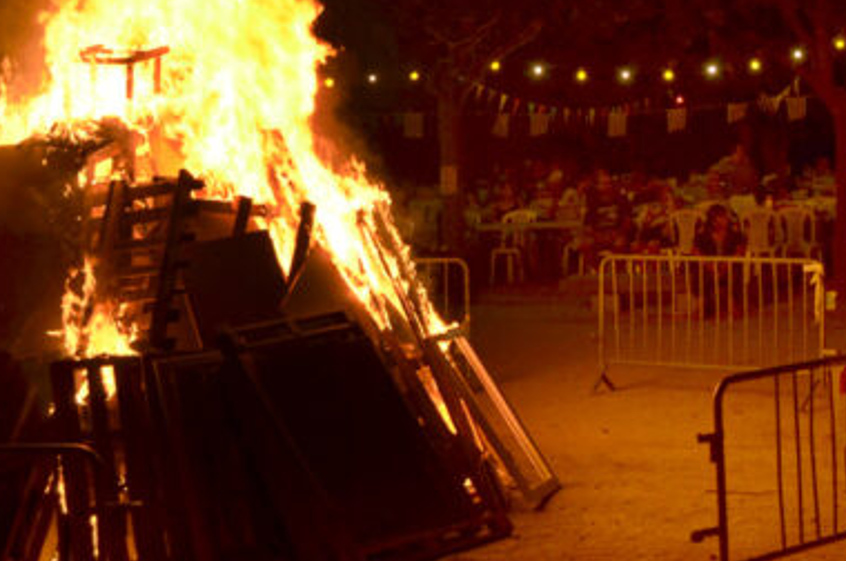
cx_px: 755
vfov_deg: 13.8
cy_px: -1
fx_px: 2276
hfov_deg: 20.6
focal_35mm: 97
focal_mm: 24
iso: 400
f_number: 5.6
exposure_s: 1/125
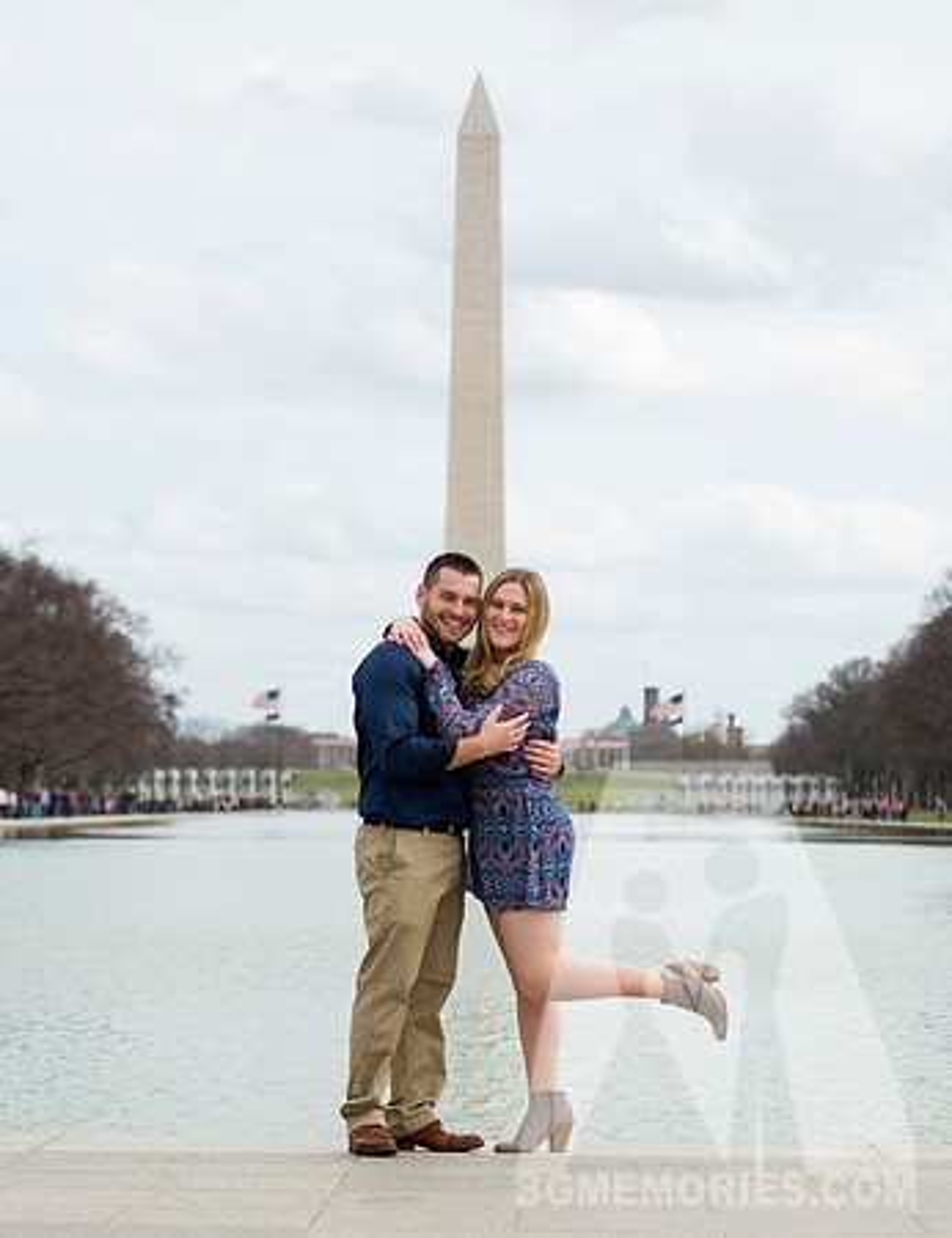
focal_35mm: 136
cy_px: 711
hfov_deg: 11.1
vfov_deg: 14.4
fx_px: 4896
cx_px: 516
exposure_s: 1/1250
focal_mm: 78
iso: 160
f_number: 3.5
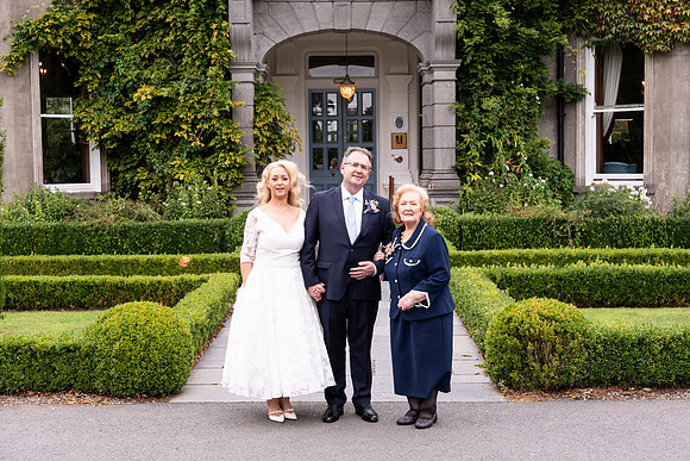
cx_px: 345
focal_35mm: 55
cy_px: 230
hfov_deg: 36.2
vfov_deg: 24.6
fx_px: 1054
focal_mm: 55
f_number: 5.6
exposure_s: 1/200
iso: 320
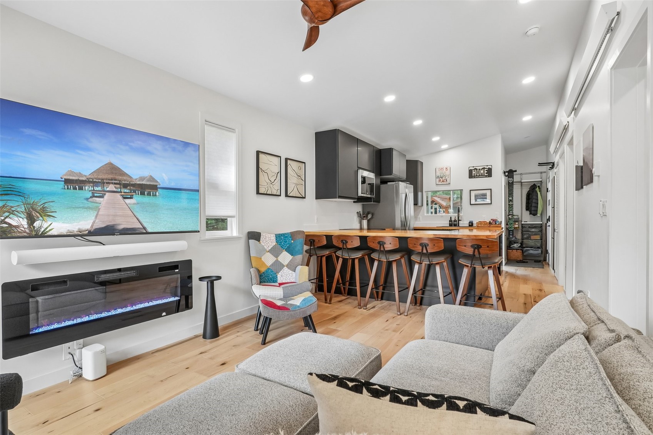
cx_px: 326
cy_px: 218
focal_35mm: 16
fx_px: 299
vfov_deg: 72.0
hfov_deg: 95.0
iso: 320
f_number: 8
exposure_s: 1/30
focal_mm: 11
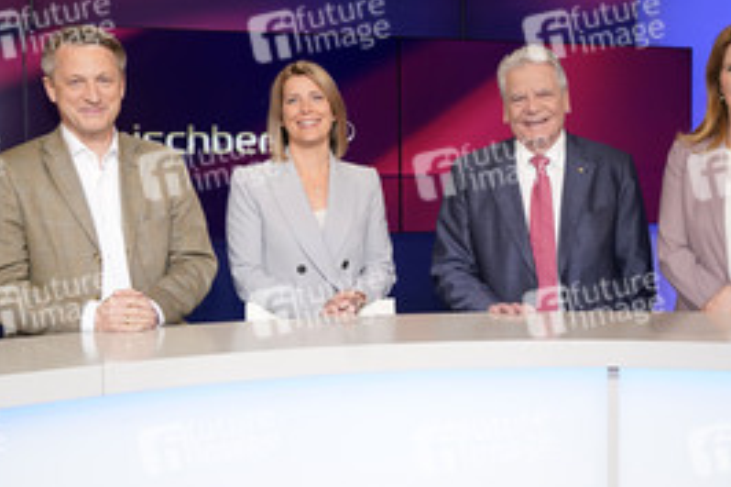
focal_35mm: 56
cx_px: 521
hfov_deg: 35.1
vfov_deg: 24.2
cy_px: 237
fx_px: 1136
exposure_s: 1/160
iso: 2000
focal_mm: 33
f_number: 5
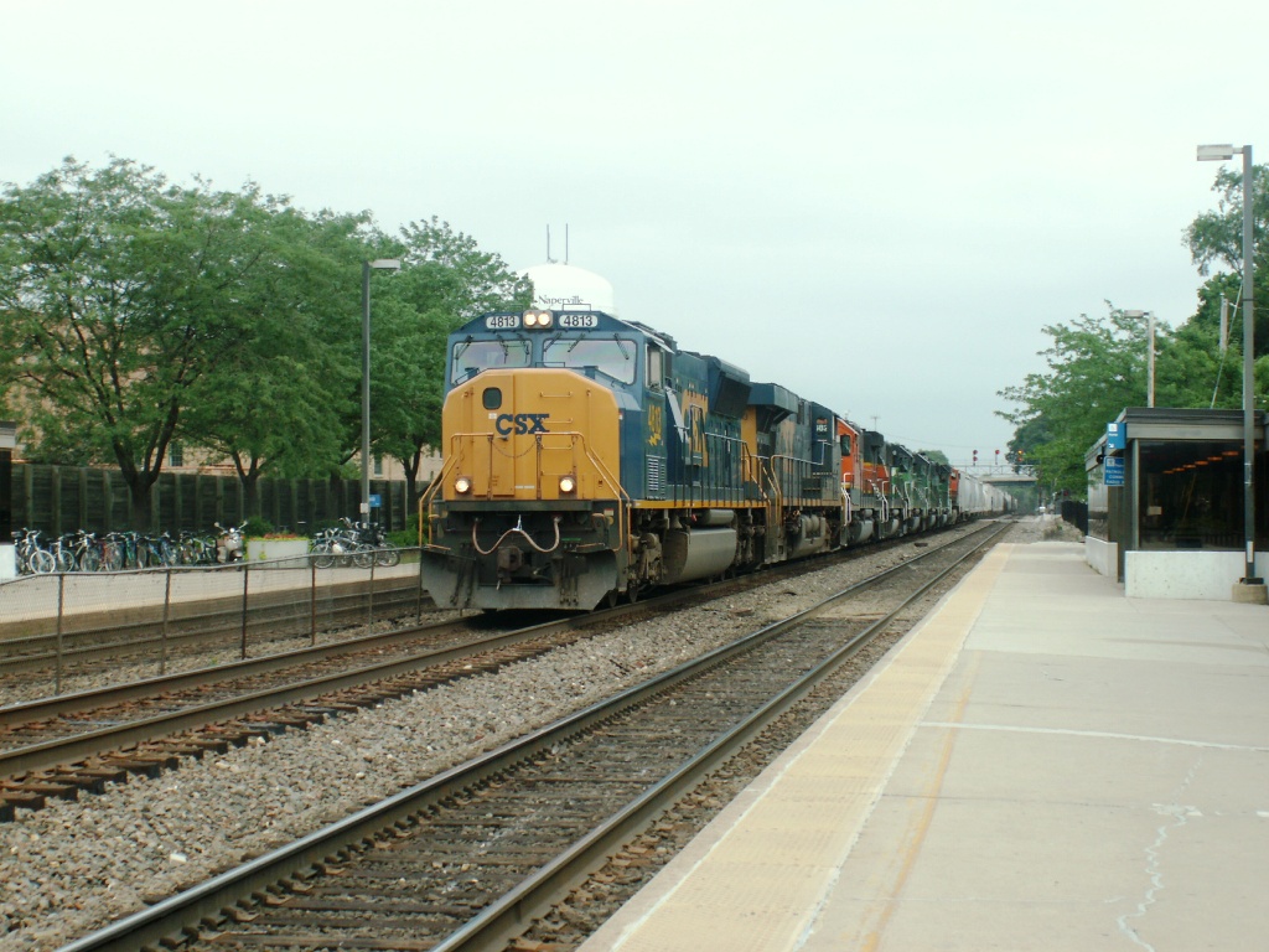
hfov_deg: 29.0
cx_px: 634
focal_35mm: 67
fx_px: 2456
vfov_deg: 21.9
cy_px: 476
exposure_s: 1/250
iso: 50
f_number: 4
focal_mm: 11.2
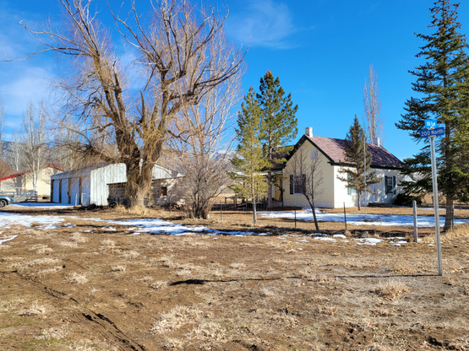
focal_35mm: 30
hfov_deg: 59.9
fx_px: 406
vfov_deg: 46.8
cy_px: 176
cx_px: 252
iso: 40
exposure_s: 1/2054
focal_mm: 5.4
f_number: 1.8
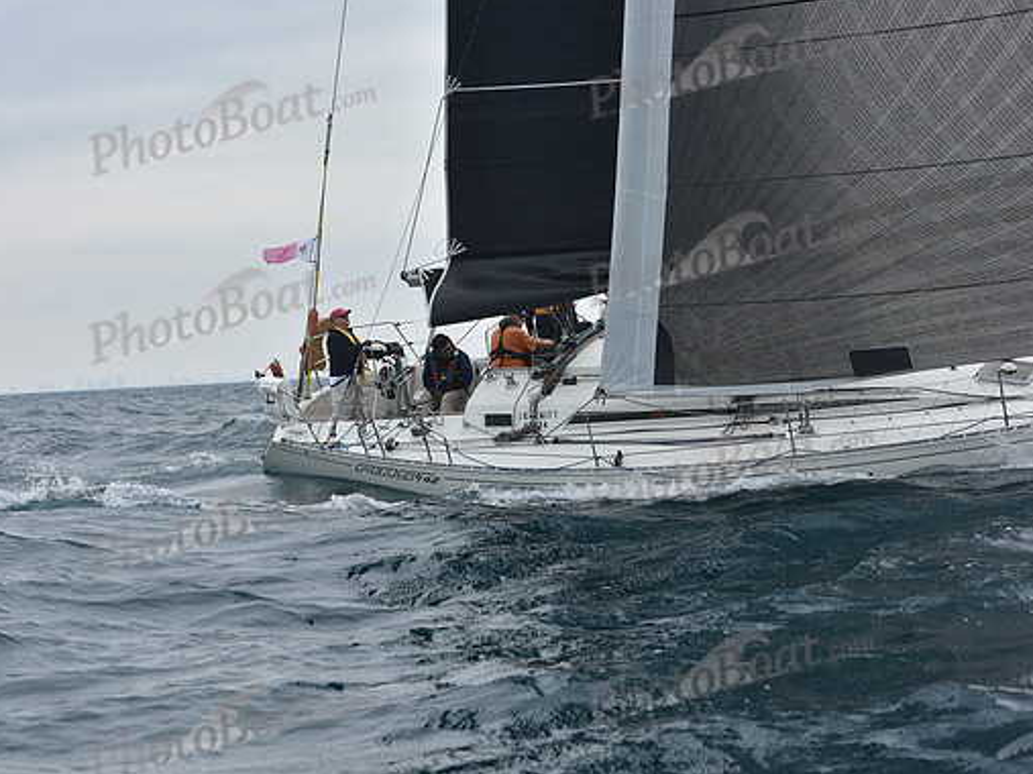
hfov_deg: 25.3
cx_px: 483
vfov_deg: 19.1
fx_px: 2297
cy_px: 388
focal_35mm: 77
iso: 250
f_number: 6.3
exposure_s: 1/800
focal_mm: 70
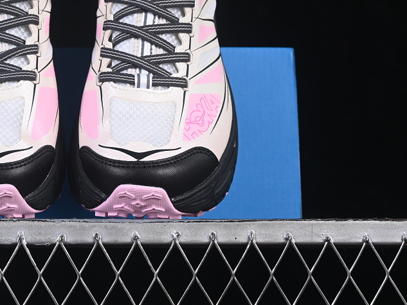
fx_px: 1446
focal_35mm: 123
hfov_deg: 15.9
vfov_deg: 12.0
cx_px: 64
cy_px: 75
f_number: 8
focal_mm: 50
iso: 160
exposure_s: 1/80
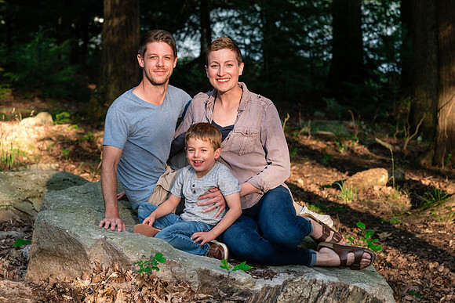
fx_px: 1227
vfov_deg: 14.1
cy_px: 173
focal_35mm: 97
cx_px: 223
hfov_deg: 21.0
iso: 1000
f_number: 5.6
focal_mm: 85
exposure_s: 1/250
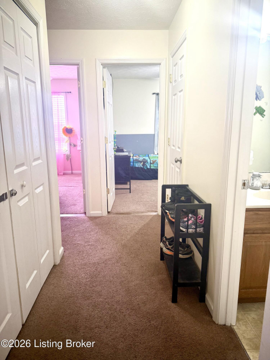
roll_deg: -0.5
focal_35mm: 24
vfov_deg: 71.6
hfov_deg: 56.8
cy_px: 180
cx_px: 135
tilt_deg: -10.4
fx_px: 250
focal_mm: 6.76
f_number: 1.78
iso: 250
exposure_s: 1/60
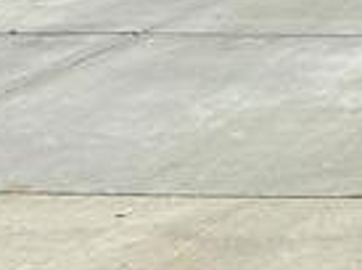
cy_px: -16
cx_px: 1104
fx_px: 1877
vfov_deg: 8.2
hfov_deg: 8.9
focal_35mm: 180
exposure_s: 1/3717
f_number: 1.78
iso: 80
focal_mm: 6.86
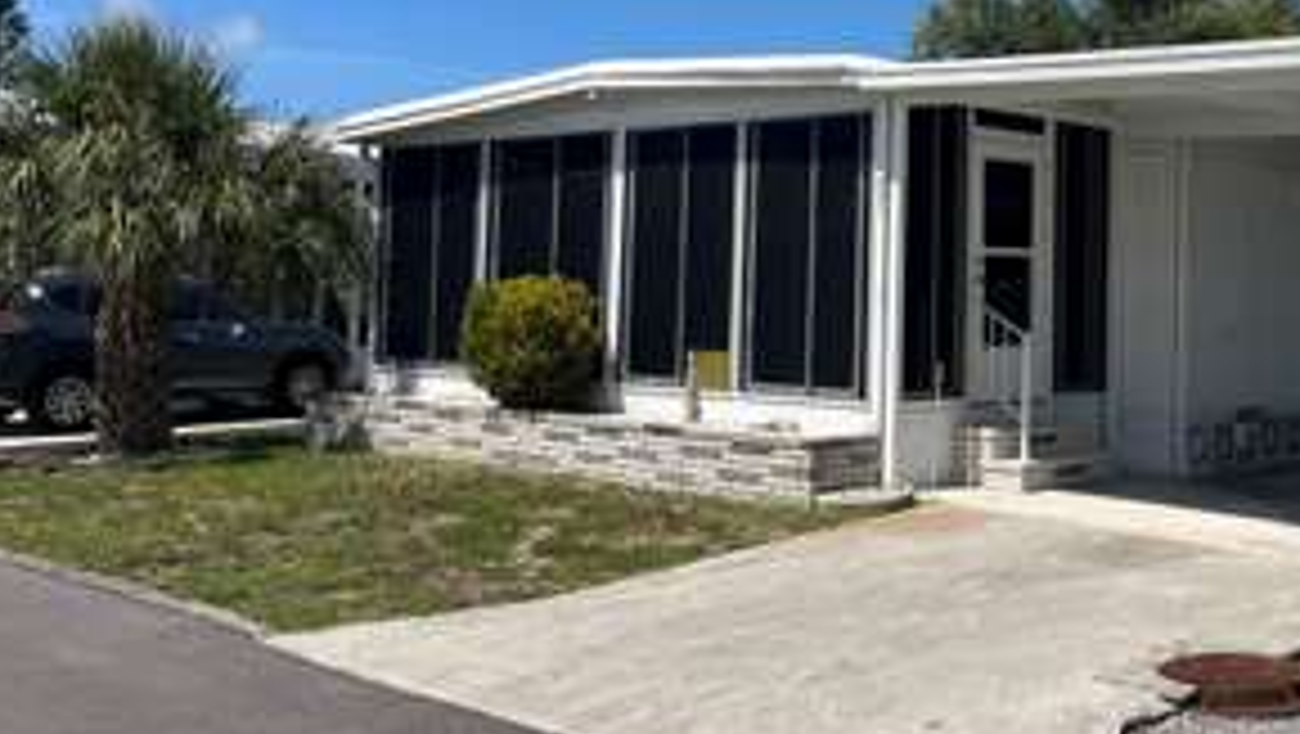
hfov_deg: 42.3
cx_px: 985
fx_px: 1621
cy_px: 225
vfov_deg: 25.3
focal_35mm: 47
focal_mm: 5.1
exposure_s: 1/5076
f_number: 1.6
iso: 50
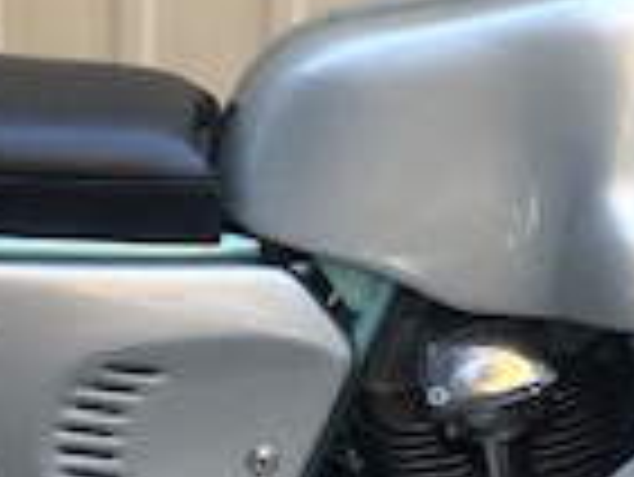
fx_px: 2328
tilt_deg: -22.8
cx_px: 472
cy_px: 414
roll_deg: -2.6
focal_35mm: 127
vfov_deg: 11.6
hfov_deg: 15.4
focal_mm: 3.99
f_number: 1.8
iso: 25
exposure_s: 1/40
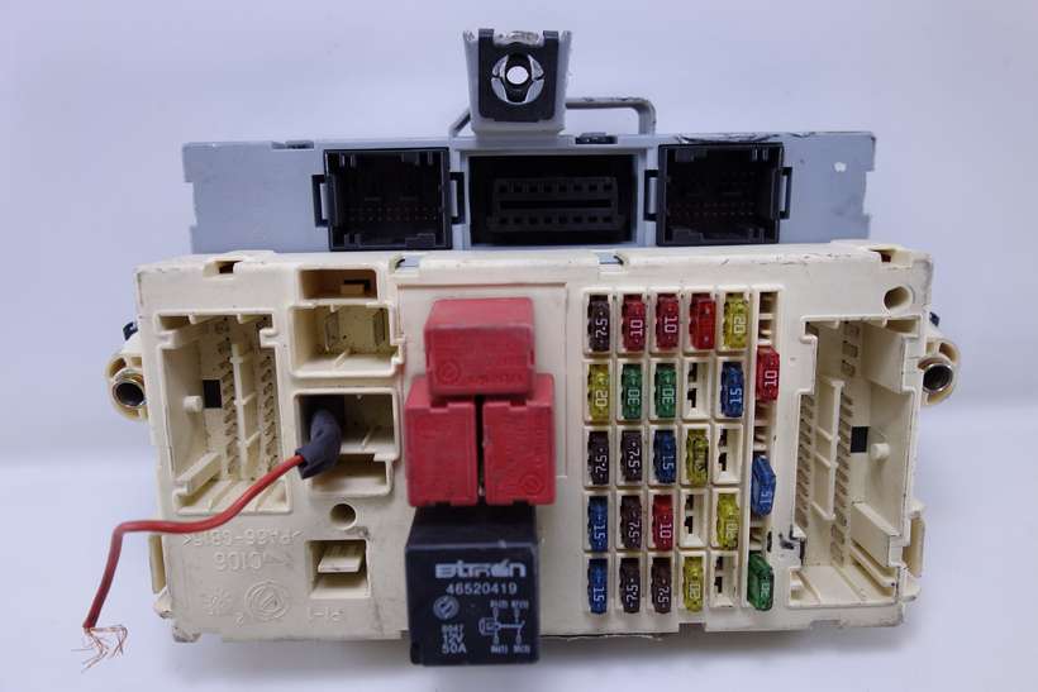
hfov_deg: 65.5
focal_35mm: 28
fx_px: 807
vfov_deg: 46.4
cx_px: 519
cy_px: 346
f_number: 2.5
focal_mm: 10.4
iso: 125
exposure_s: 1/100
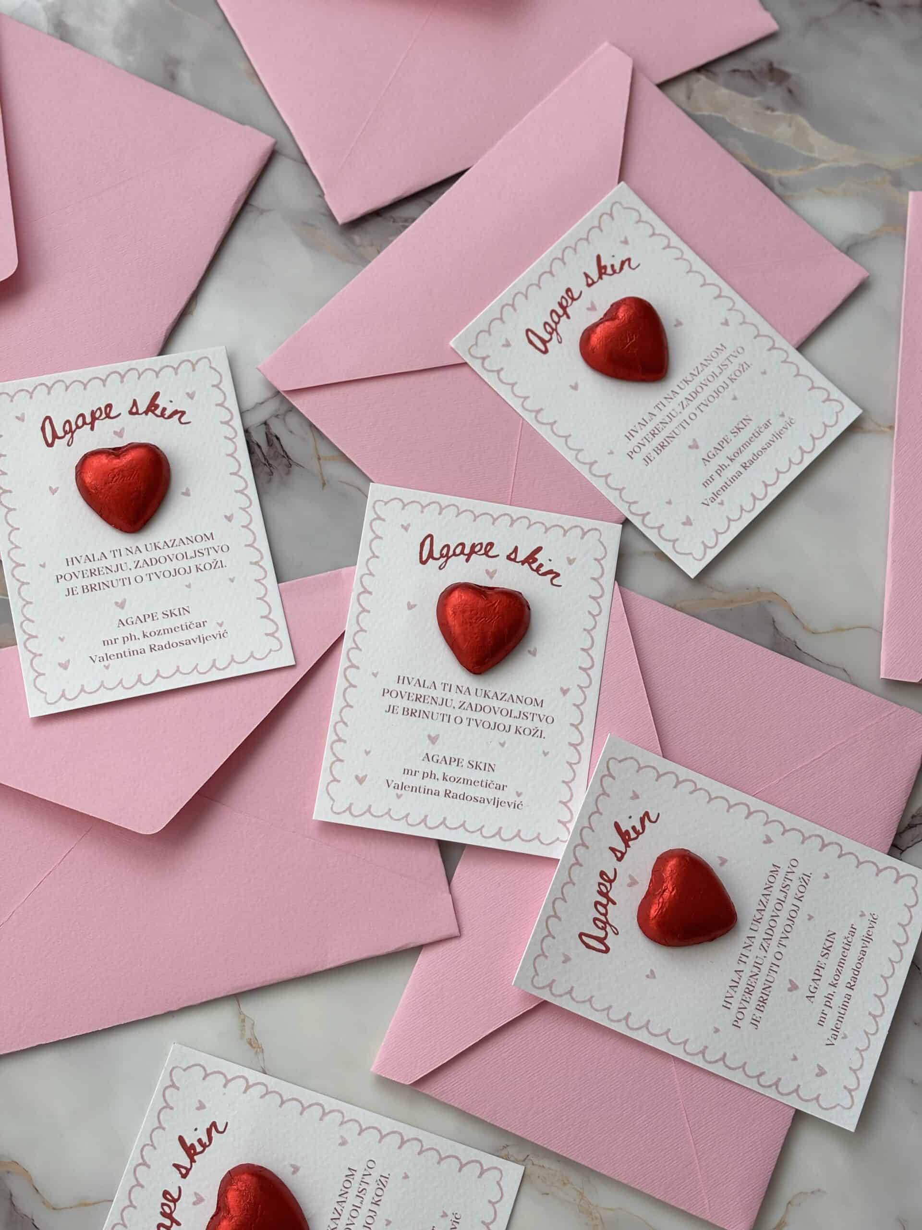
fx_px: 1847
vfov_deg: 36.8
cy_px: 615
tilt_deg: -74.9
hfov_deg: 28.0
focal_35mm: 52
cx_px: 461
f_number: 1.6
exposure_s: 1/475
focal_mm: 5.96
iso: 32
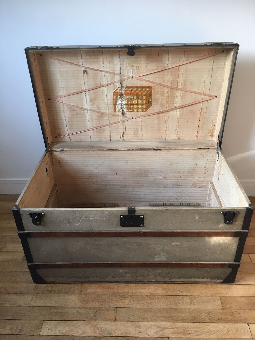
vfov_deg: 61.7
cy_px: 170
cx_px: 128
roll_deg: +1.2
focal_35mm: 29
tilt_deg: -31.9
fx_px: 285
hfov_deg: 48.2
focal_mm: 4.15
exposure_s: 1/33
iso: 40
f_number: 2.2
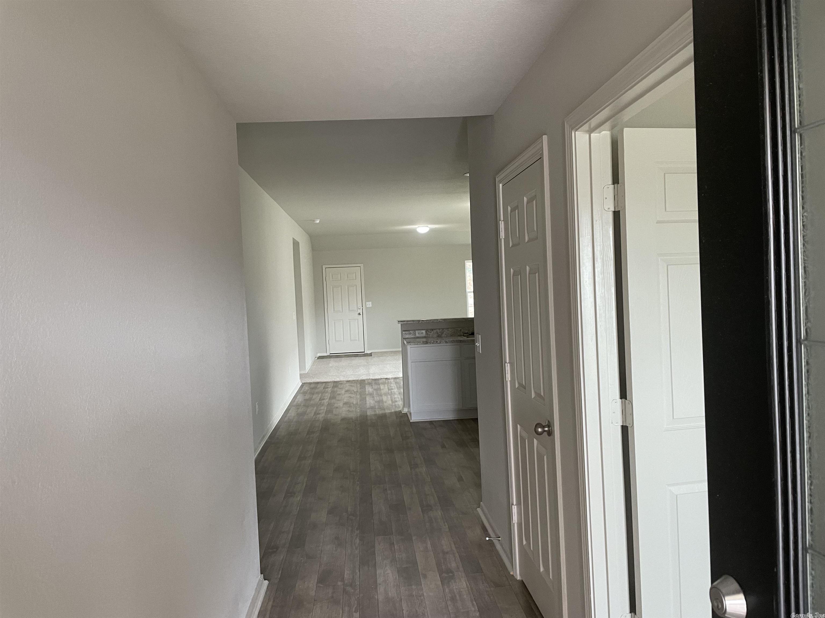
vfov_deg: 53.1
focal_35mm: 26
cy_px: 309
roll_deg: +3.0
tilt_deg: +0.6
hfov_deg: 67.3
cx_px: 412
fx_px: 620
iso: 125
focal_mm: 4.2
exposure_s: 1/63
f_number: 1.6
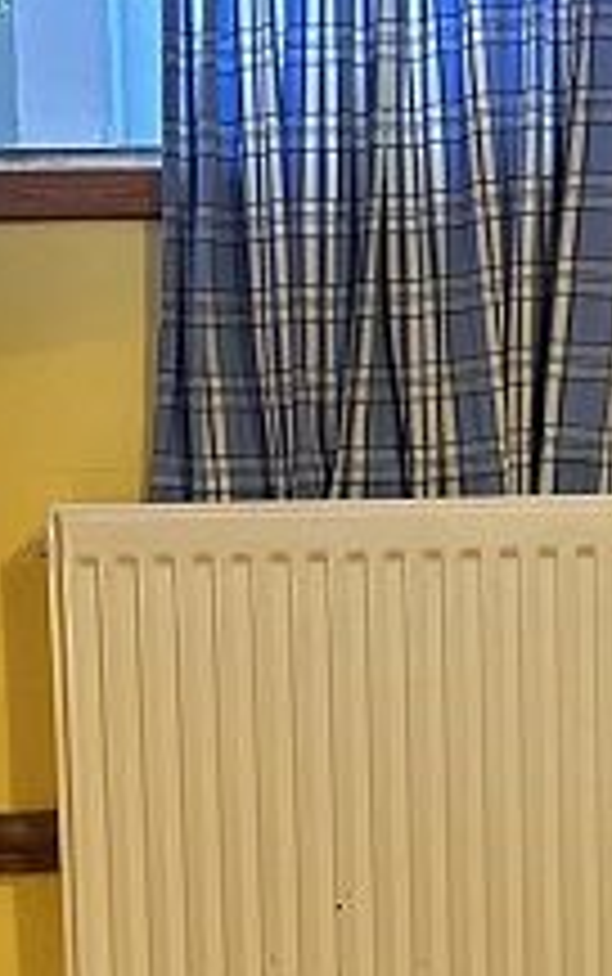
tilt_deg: -8.0
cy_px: 1079
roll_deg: -0.8
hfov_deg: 11.2
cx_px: 436
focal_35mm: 117
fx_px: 3116
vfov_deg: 17.2
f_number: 1.78
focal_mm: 6.86
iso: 500
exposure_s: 1/50
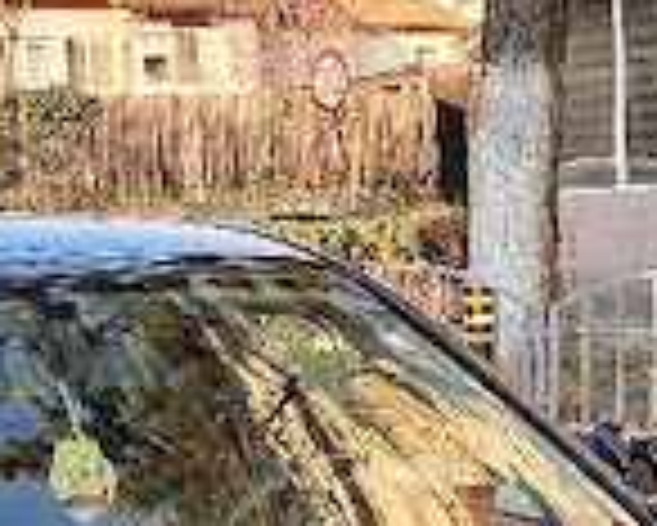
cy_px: 895
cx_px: 378
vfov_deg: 13.1
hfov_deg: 17.8
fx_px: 2101
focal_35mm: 108
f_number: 1.8
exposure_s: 1/120
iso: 50
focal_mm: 4
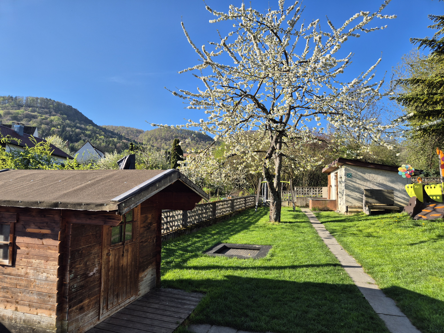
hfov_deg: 73.9
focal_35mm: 23
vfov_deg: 58.9
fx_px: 295
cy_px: 166
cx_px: 222
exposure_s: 1/928
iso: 25
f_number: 1.8
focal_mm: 5.4
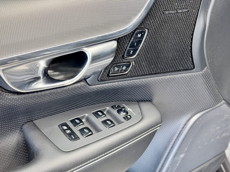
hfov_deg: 39.7
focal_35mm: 48
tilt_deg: -32.9
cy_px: 86
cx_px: 115
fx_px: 319
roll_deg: +2.3
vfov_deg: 30.3
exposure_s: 1/33
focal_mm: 6.76
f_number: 1.78
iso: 400
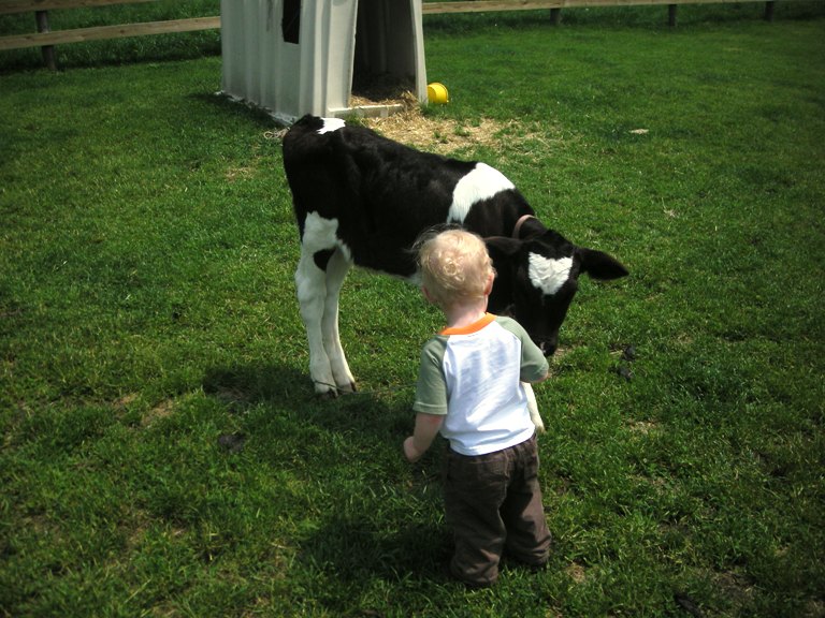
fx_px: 834
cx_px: 412
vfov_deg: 40.7
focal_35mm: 35
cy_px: 309
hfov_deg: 52.6
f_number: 5.7
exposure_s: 1/628
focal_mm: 5.7
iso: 50
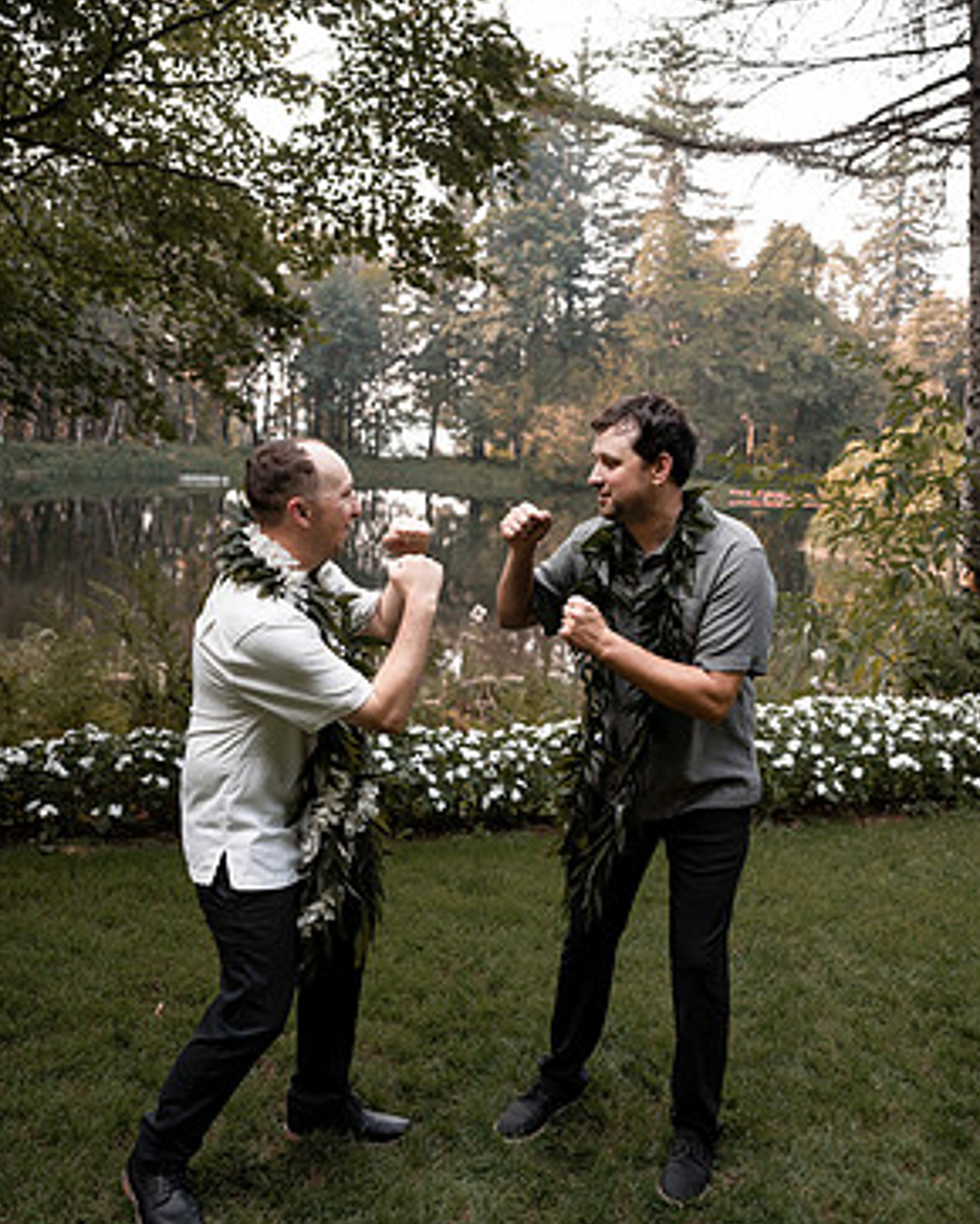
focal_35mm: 28
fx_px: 1014
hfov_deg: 51.6
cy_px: 548
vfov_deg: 62.0
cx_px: 483
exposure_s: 1/640
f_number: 2.8
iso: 250
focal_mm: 24
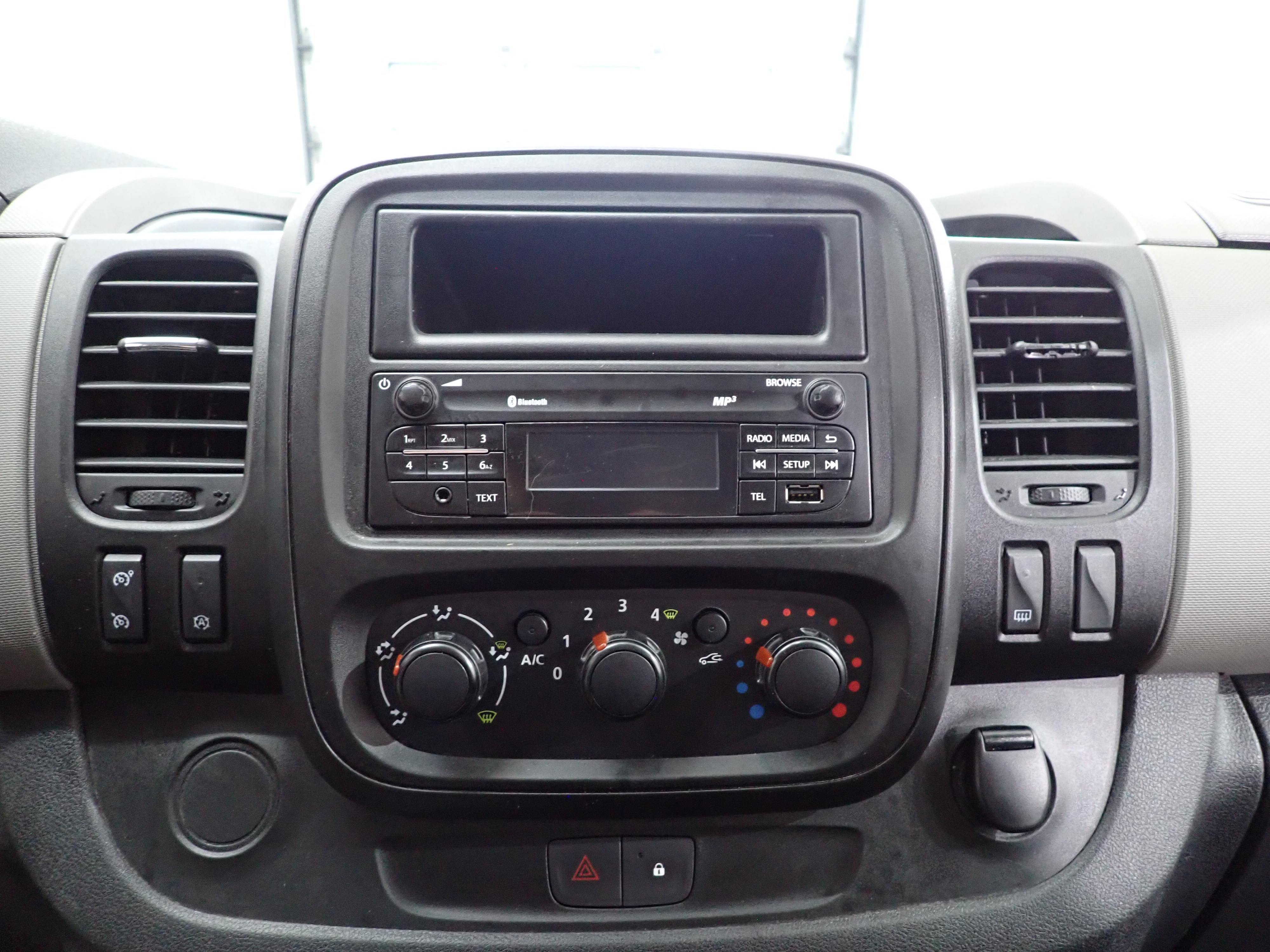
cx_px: 635
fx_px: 917
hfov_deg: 69.4
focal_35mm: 25
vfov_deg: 54.9
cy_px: 476
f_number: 2
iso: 800
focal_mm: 4.5
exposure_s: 1/25
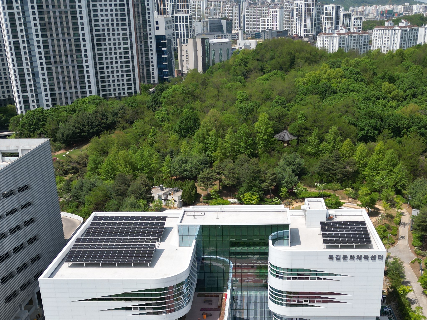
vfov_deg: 29.8
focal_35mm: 47
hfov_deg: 40.4
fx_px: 580
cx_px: 223
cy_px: 278
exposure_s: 1/3200
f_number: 1.7
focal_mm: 6.72
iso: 130
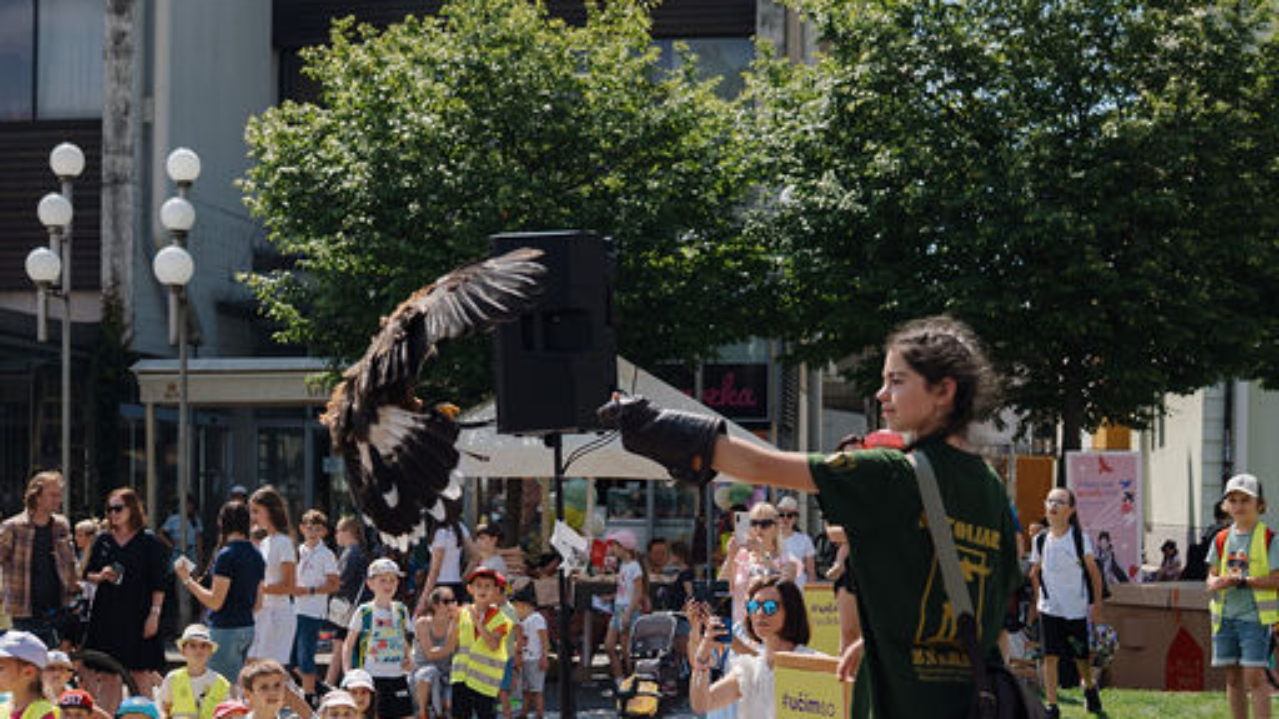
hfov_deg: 35.4
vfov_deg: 20.2
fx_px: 2001
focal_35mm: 59
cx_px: 568
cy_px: 565
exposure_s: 1/2500
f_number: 2.5
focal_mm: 24
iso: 100
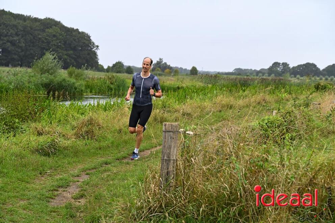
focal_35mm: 70
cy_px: 112
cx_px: 168
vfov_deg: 19.4
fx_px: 651
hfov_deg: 28.9
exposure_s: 1/320
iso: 400
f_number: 4.5
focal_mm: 70
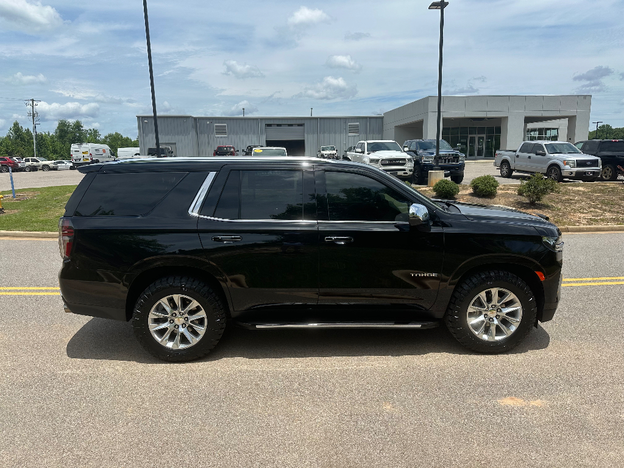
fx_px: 433
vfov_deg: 56.8
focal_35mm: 24
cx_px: 312
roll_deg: +1.0
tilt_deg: -7.1
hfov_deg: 71.6
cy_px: 234
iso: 80
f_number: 1.78
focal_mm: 6.86
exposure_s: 1/6211
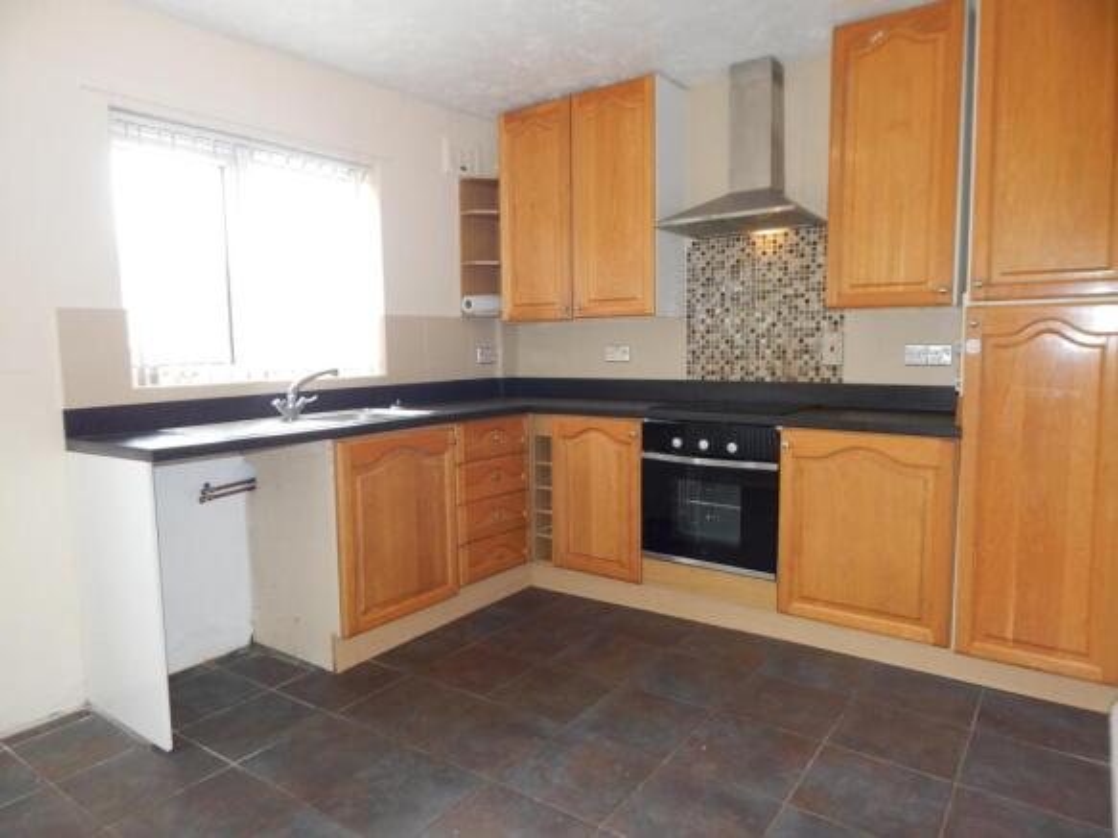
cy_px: 419
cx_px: 559
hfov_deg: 76.4
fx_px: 710
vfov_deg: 61.1
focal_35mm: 22
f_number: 3
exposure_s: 1/30
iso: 180
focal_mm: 4
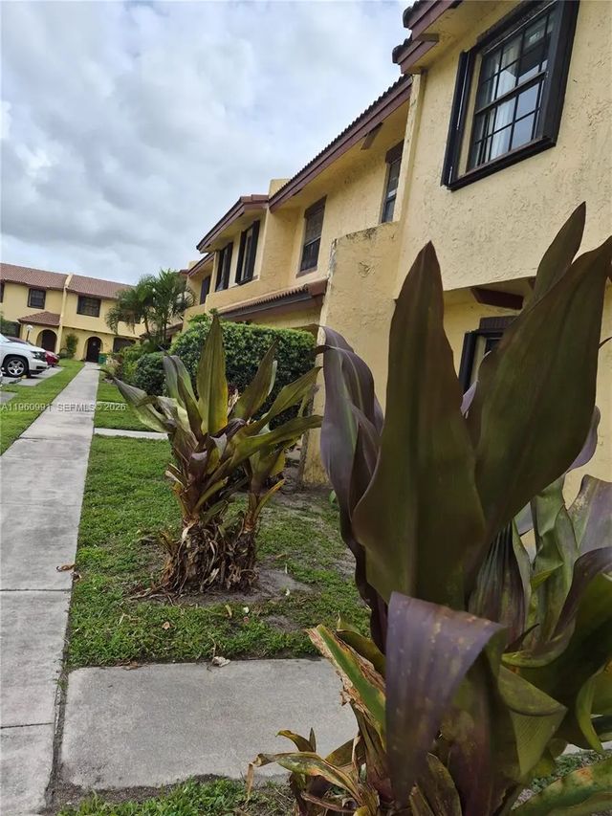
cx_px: 306
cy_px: 408
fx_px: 542
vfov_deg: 73.9
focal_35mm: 23
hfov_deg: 58.9
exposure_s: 1/4688
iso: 80
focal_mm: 5.4
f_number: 1.8
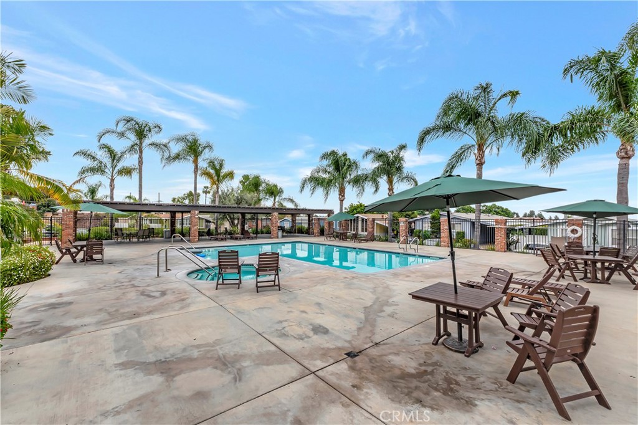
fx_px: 266
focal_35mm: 15
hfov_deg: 100.4
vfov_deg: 77.3
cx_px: 319
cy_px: 212
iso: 125
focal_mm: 10
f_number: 8
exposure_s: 1/320
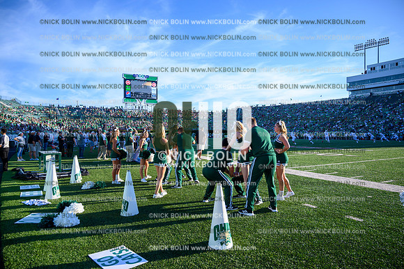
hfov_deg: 73.8
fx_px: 269
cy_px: 134
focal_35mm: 24
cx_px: 202
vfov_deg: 53.1
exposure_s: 1/640
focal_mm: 24
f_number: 4
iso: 125
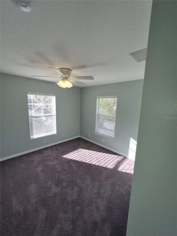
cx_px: 88
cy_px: 118
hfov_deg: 89.9
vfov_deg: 106.2
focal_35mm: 13
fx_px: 89
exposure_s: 1/348
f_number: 2.2
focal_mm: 1.74
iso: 40
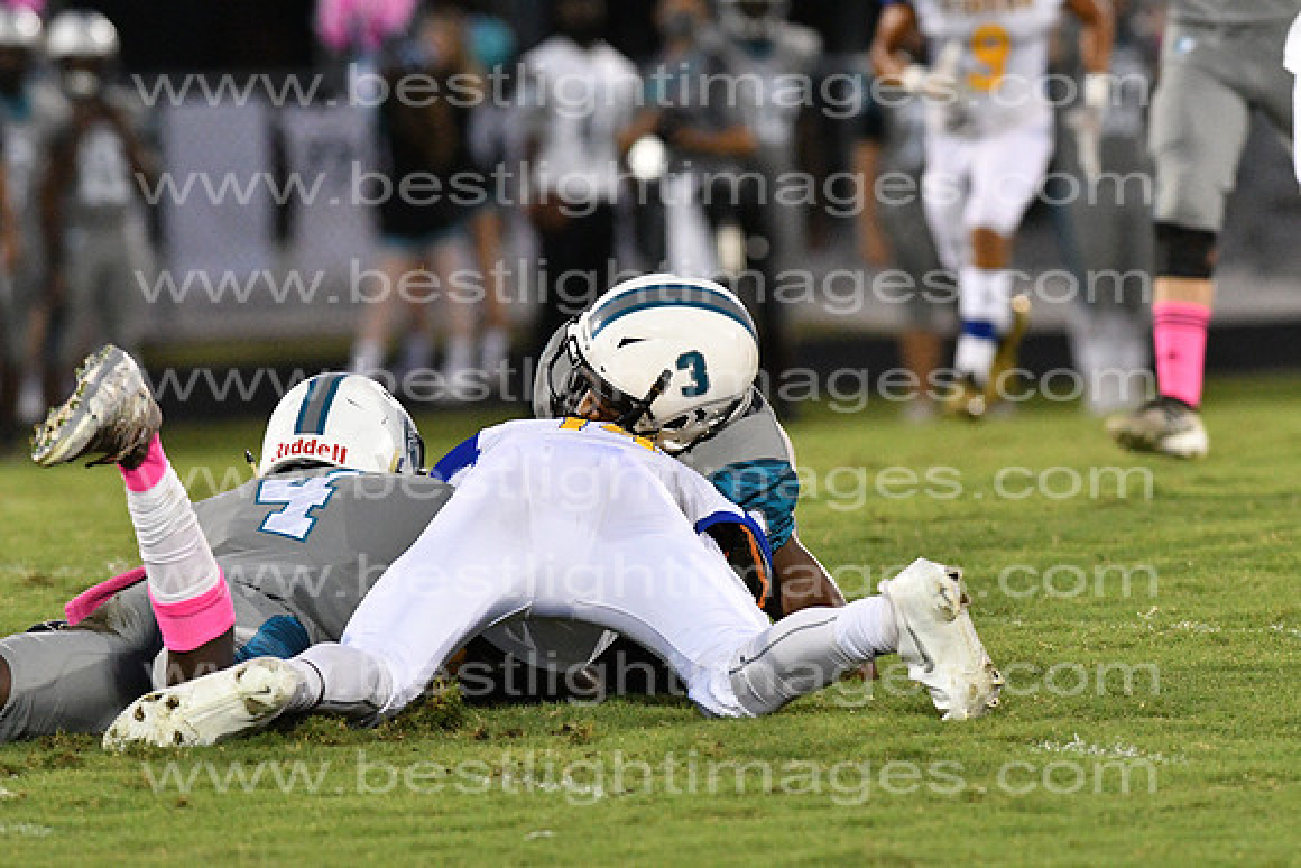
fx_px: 16266
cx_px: 650
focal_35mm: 450
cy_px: 434
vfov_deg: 3.1
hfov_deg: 4.6
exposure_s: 1/800
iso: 8000
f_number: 4.5
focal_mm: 300
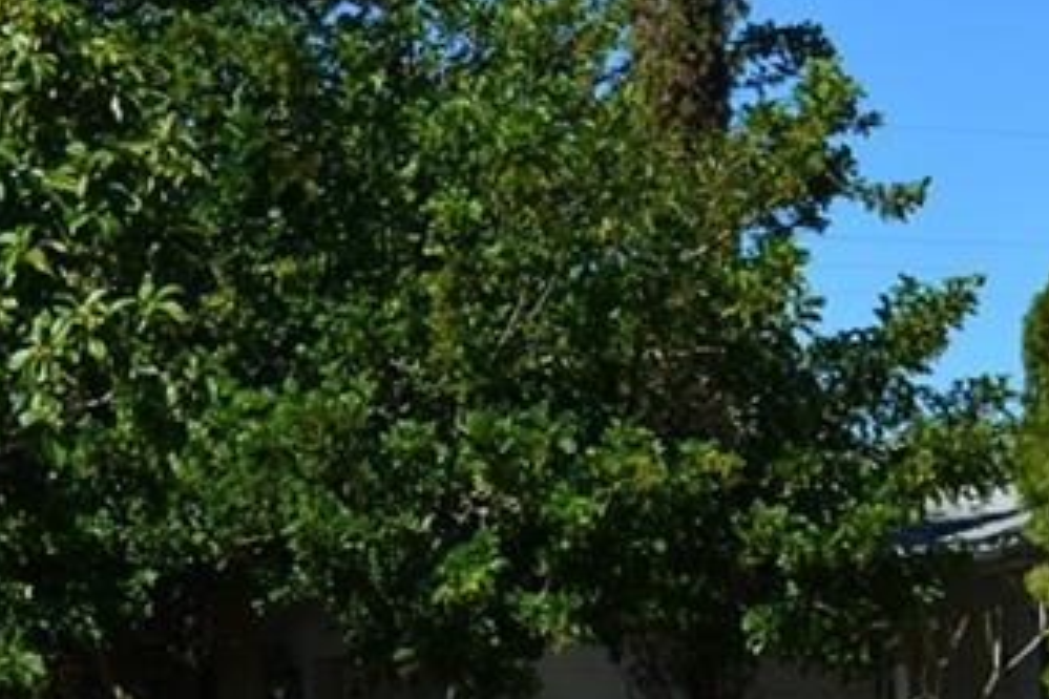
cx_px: 469
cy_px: 847
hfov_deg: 17.1
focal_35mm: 120
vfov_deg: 11.2
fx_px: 3496
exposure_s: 1/200
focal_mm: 26
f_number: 13
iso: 100
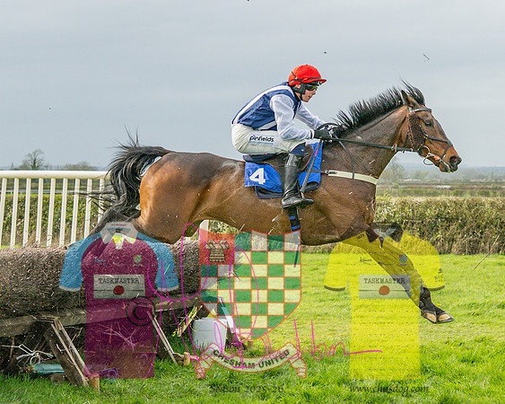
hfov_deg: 16.8
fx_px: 1706
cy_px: 289
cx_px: 260
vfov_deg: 13.5
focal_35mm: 114
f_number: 2.8
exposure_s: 1/2500
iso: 400
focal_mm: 35
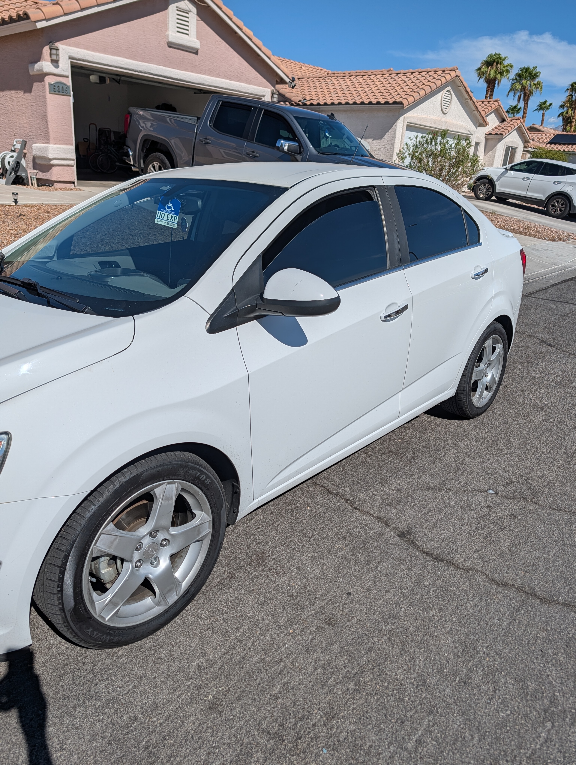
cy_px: 382
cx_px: 288
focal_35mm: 24
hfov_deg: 56.9
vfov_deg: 71.5
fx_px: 531
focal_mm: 6.9
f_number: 1.68
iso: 21
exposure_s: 1/26316
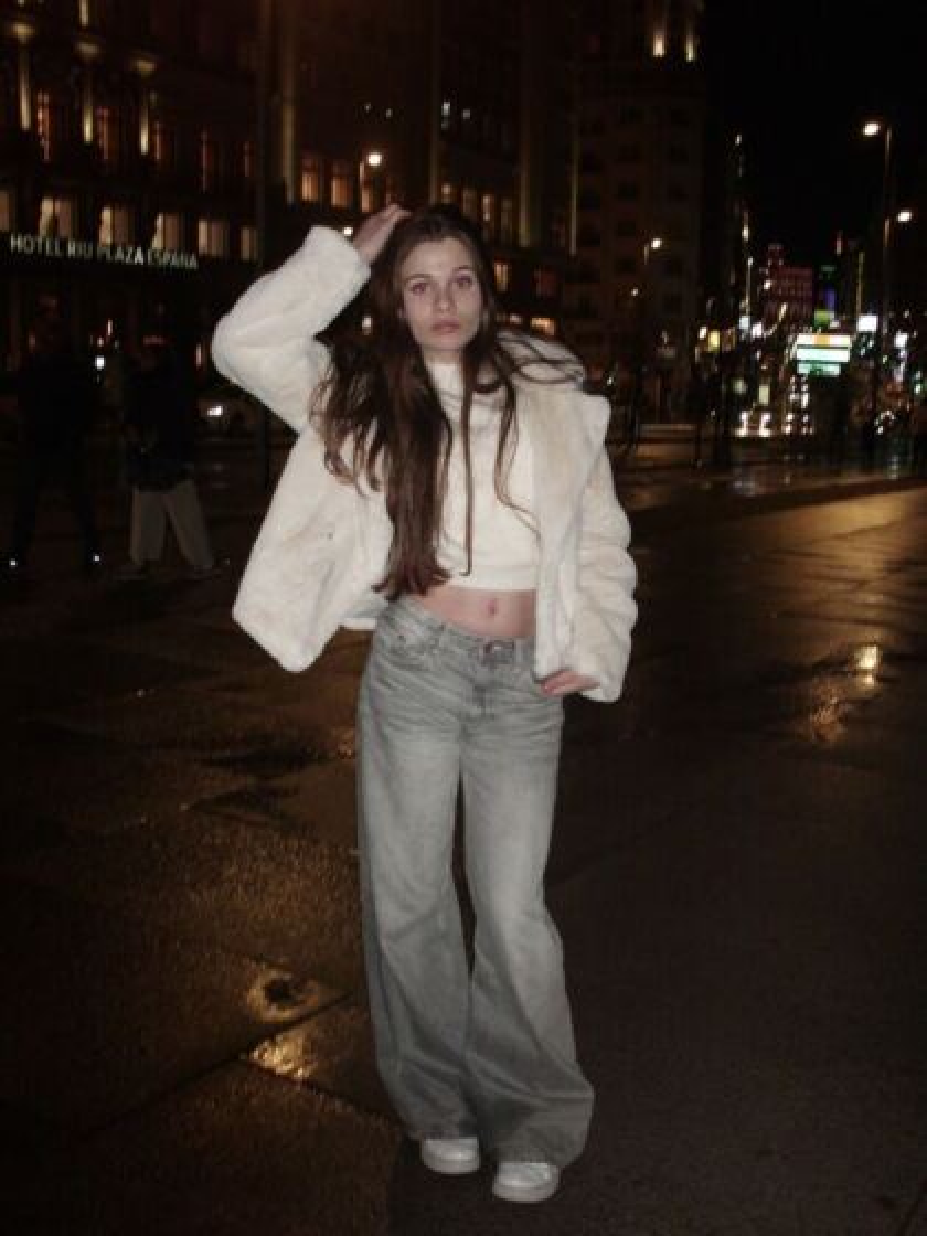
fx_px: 1285
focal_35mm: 36
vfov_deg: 51.4
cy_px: 618
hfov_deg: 39.7
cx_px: 464
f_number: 2.9
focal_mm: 6.3
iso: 200
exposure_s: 1/60
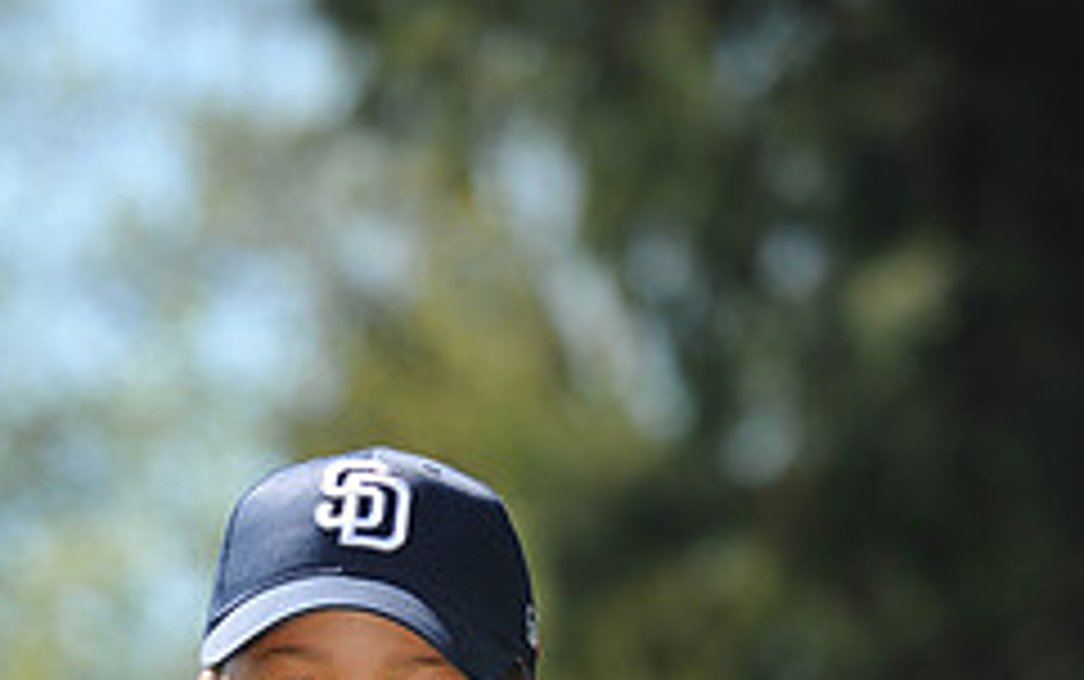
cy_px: 1144
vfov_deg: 4.8
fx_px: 8100
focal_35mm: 274
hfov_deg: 7.6
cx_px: 265
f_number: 4
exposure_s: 1/1250
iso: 200
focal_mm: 112
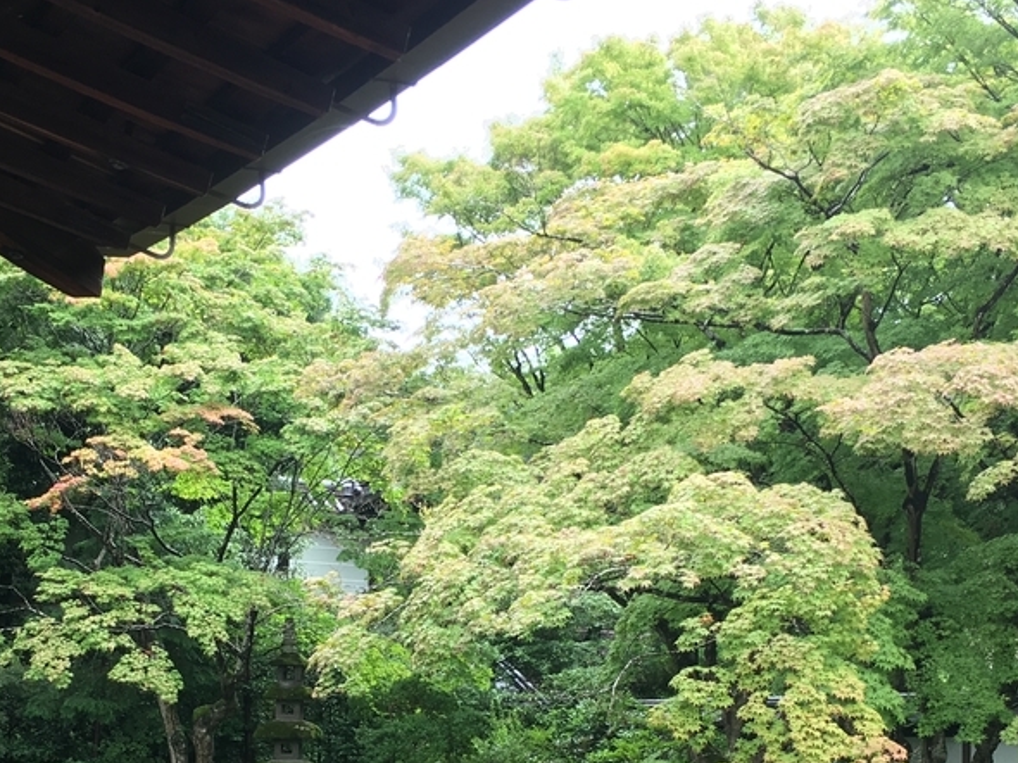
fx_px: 1734
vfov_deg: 24.1
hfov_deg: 32.6
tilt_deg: +2.3
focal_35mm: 59
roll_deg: -0.3
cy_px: 694
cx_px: 386
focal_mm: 4.15
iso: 25
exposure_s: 1/60
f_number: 2.2
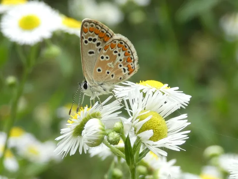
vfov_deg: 12.7
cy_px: 90
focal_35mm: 117
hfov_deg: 16.8
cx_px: 119
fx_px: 804
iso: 100
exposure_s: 1/80
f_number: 5.1
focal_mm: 21
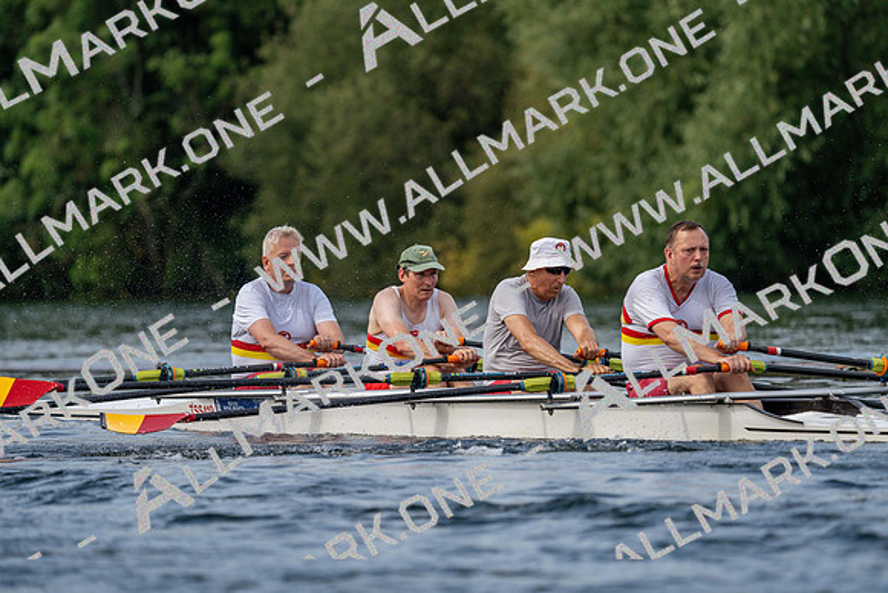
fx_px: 10041
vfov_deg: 3.4
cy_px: 296
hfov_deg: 5.1
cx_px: 444
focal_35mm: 407
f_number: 6.3
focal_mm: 407
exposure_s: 1/1600
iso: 400
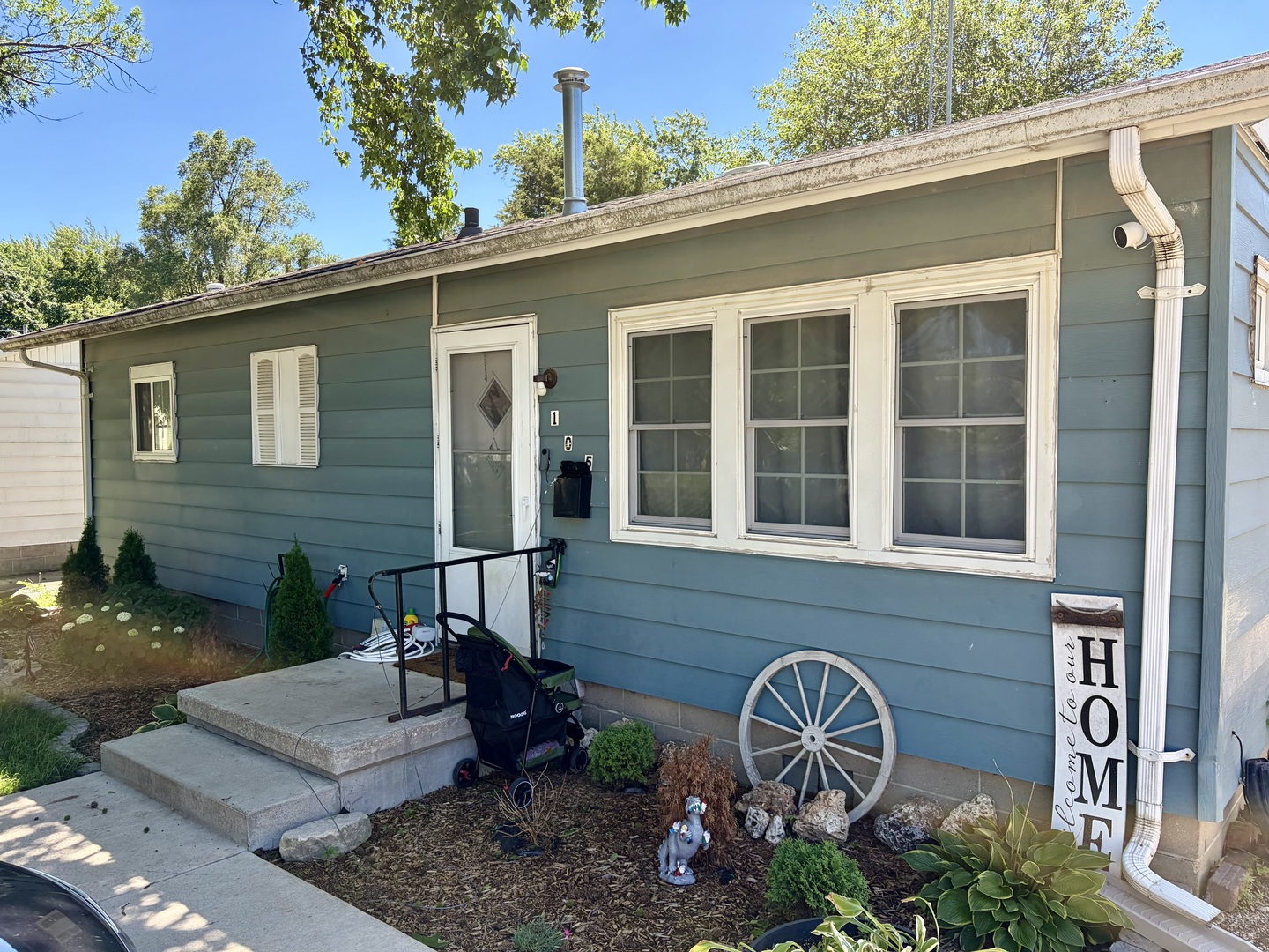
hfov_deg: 67.3
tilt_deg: -3.0
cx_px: 634
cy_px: 476
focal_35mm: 26
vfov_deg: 53.1
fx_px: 953
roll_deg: +0.1
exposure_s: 1/873
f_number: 1.6
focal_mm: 5.96
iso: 64
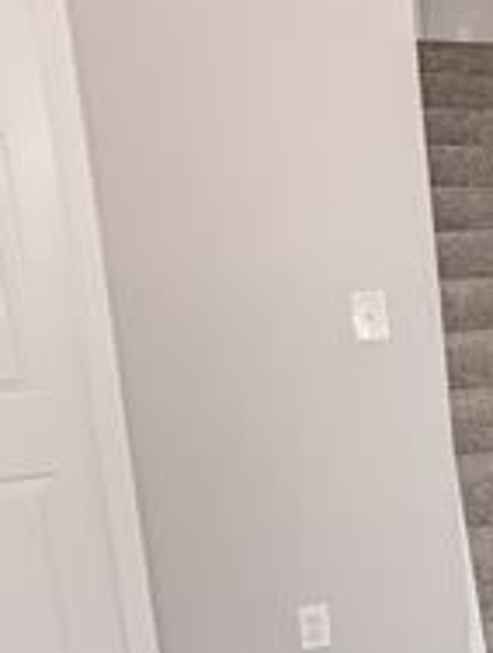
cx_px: 805
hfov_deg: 22.4
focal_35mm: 49
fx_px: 926
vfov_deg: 38.7
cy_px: 372
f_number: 1.7
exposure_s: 1/120
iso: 104
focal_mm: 2.02
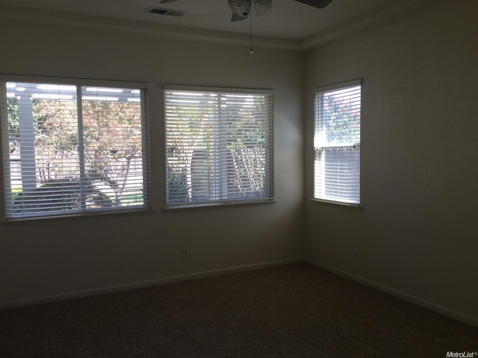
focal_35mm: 31
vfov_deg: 45.4
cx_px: 239
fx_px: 428
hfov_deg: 58.4
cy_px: 179
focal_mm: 3.3
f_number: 2.4
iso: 32
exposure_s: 1/120
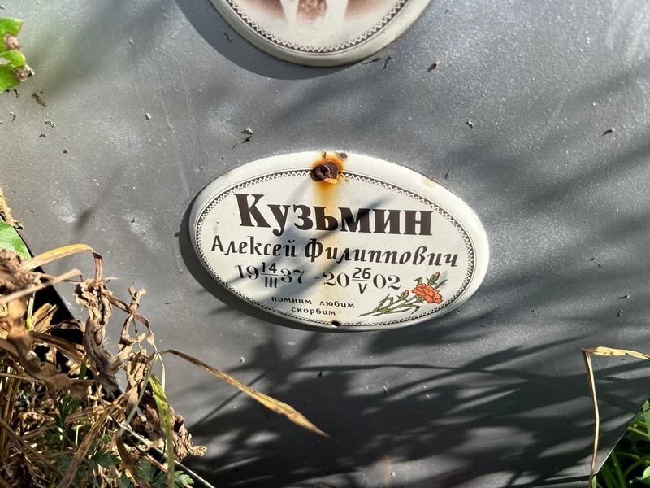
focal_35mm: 26
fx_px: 488
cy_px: 244
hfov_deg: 67.3
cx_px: 325
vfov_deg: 53.1
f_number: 1.5
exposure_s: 1/2008
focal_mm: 5.7
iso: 50
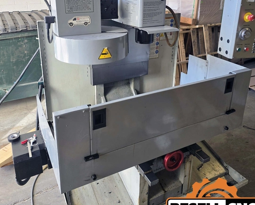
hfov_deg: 57.2
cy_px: 62
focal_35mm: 31
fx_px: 234
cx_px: 129
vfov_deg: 46.1
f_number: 1.7
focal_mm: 6.3
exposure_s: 1/180
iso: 100
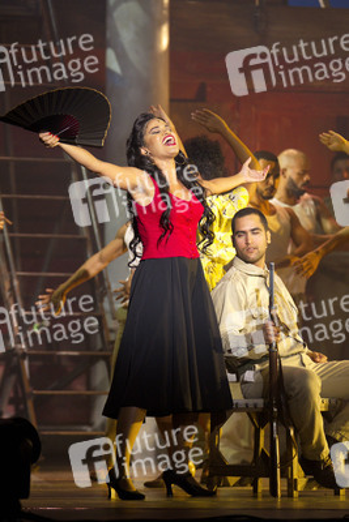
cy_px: 261
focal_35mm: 210
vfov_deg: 9.8
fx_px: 3051
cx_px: 174
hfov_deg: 6.5
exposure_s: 1/320
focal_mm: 210
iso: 3200
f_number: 4
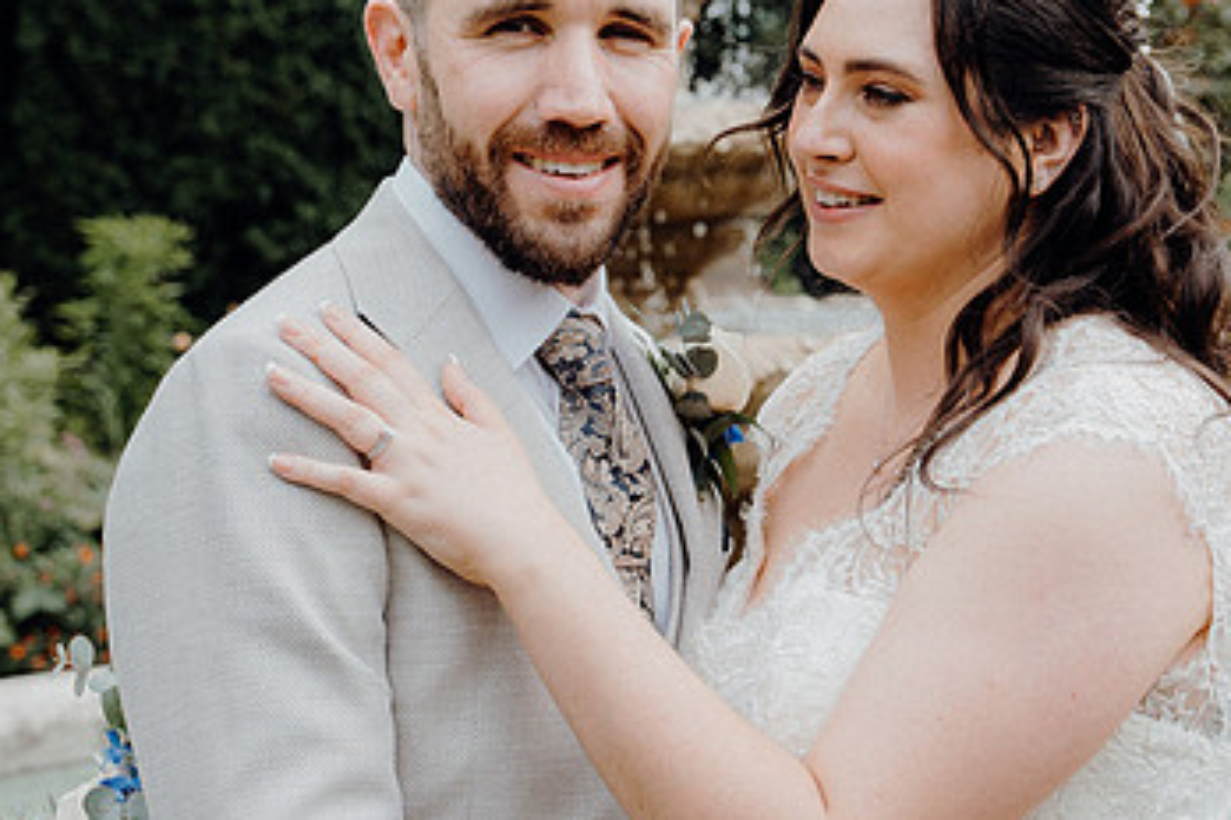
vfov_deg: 15.2
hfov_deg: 22.6
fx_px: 3077
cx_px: 626
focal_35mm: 90
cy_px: 359
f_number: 3.5
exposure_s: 1/250
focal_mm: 36
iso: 125
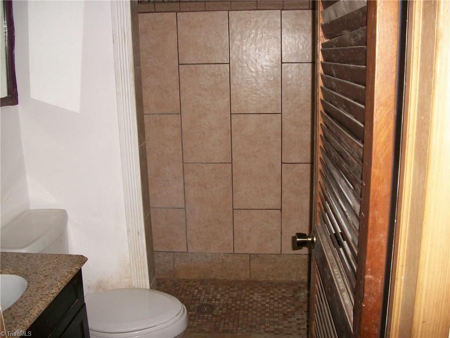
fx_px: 416
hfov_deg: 56.8
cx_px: 225
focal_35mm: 32
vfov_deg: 44.2
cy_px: 169
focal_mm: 5.7
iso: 160
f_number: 2.9
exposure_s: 1/30
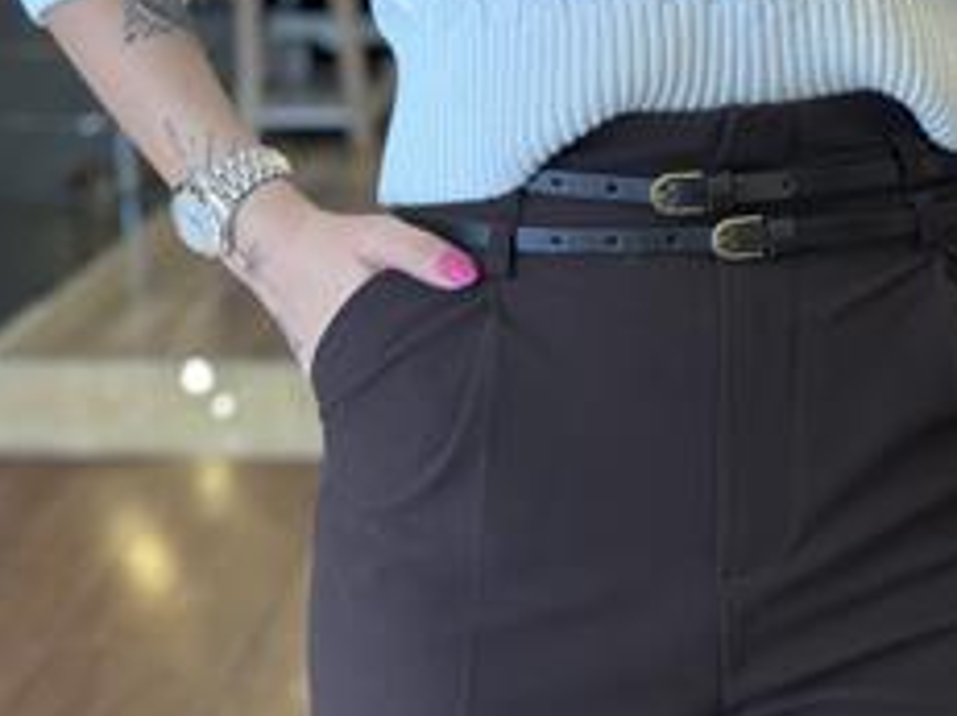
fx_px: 2376
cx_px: 630
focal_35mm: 86
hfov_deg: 22.7
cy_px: 660
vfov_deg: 16.9
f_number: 1.78
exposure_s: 1/60
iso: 160
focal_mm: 6.86
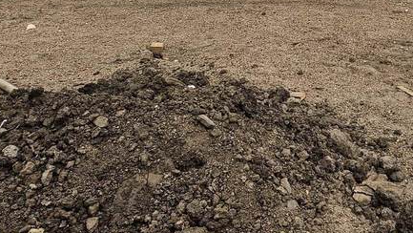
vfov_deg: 14.5
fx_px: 811
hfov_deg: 27.2
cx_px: 398
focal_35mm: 74
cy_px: -176
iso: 25
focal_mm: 5.4
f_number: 1.8
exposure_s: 1/3474
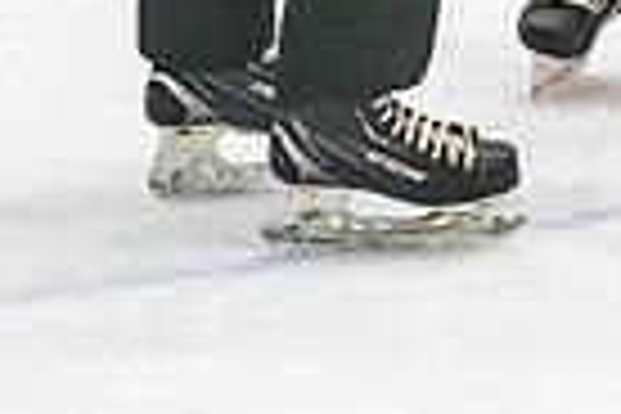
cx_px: 916
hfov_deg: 4.3
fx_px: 8314
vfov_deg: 2.8
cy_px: -516
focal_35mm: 482
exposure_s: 1/640
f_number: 2.8
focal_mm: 98
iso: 2000
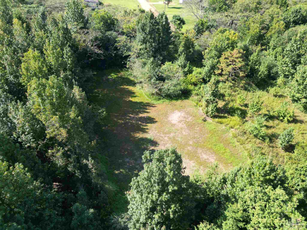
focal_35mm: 24
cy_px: 115
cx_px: 154
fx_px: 213
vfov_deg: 56.8
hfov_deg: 71.6
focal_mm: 6.72
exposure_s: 1/640
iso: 110
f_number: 1.7
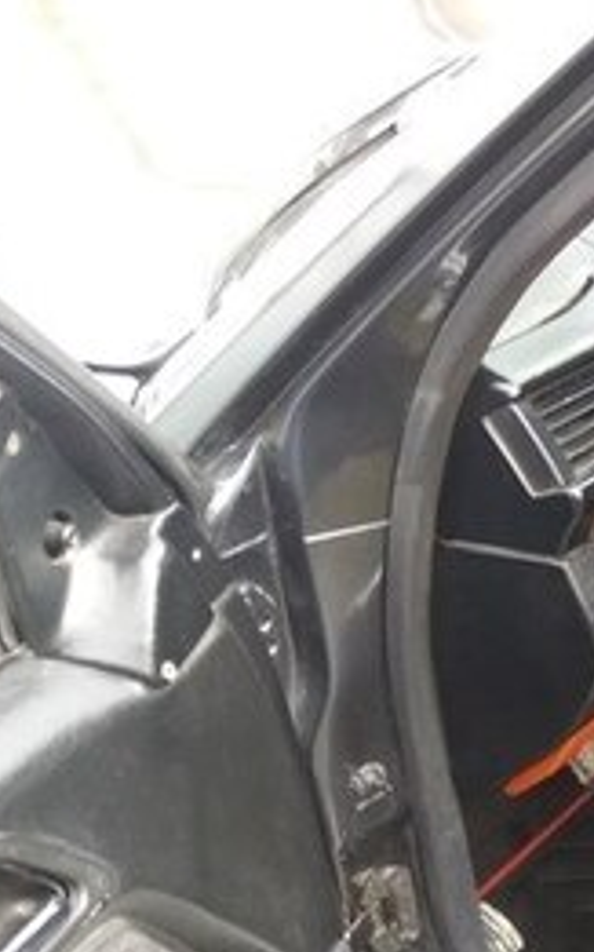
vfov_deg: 27.5
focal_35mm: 75
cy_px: 542
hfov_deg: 14.6
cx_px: 1162
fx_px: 1944
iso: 80
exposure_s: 1/60
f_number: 1.9
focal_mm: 3.7
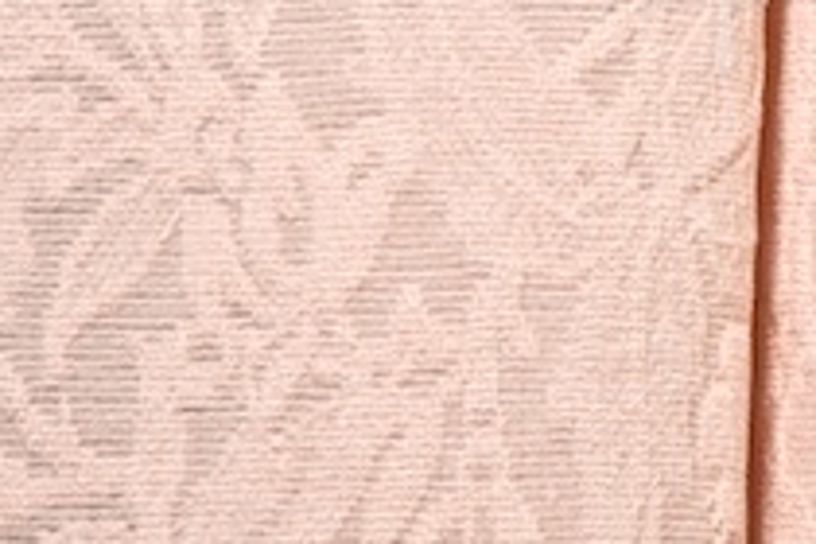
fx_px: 13087
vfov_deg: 2.4
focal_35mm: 577
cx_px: 1131
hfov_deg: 3.6
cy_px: -37
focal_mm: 135
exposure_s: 1/800
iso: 400
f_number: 16
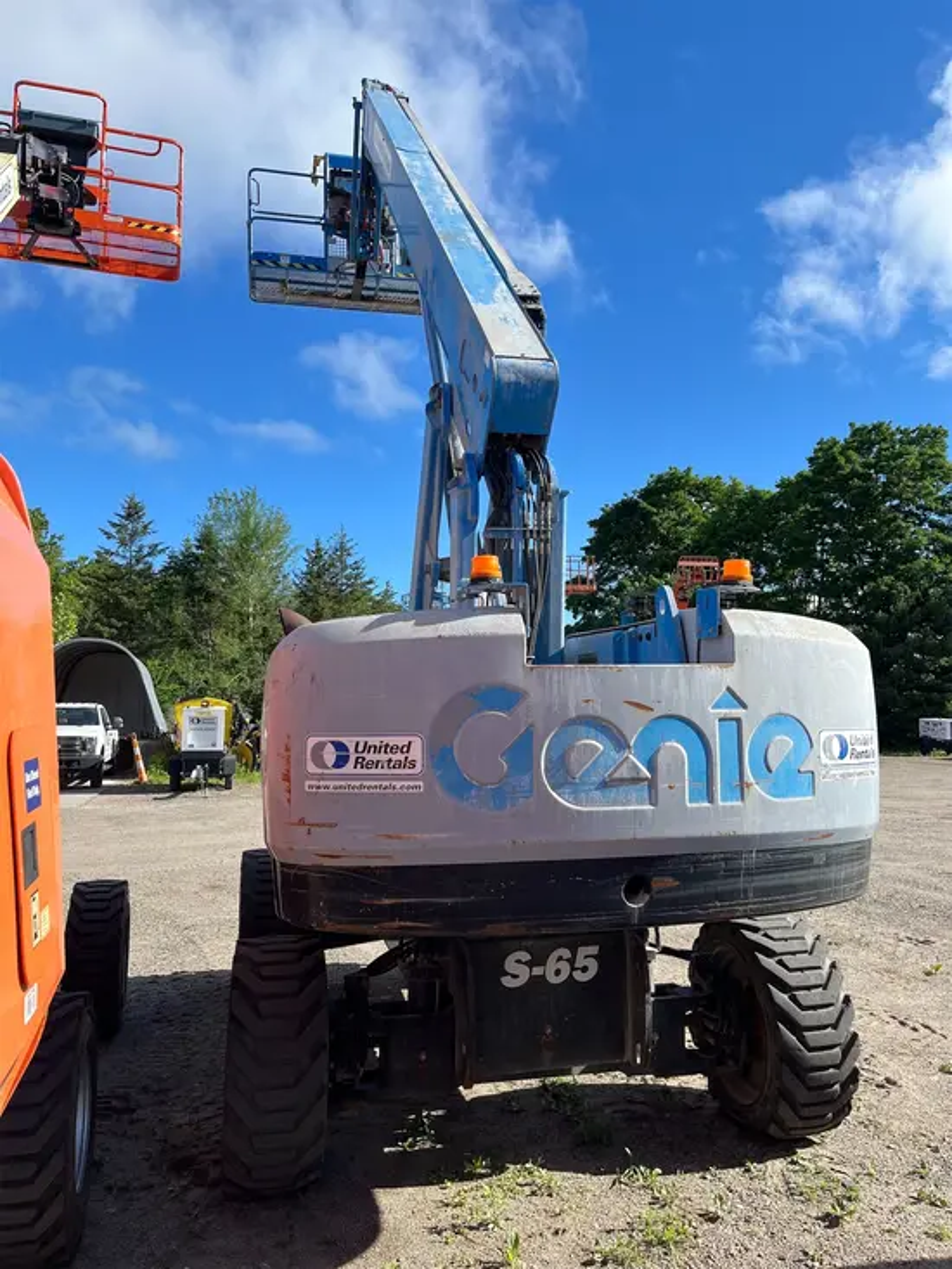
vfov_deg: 67.3
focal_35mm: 26
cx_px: 476
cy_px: 634
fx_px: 953
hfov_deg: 53.1
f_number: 1.6
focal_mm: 5.1
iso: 50
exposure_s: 1/2358
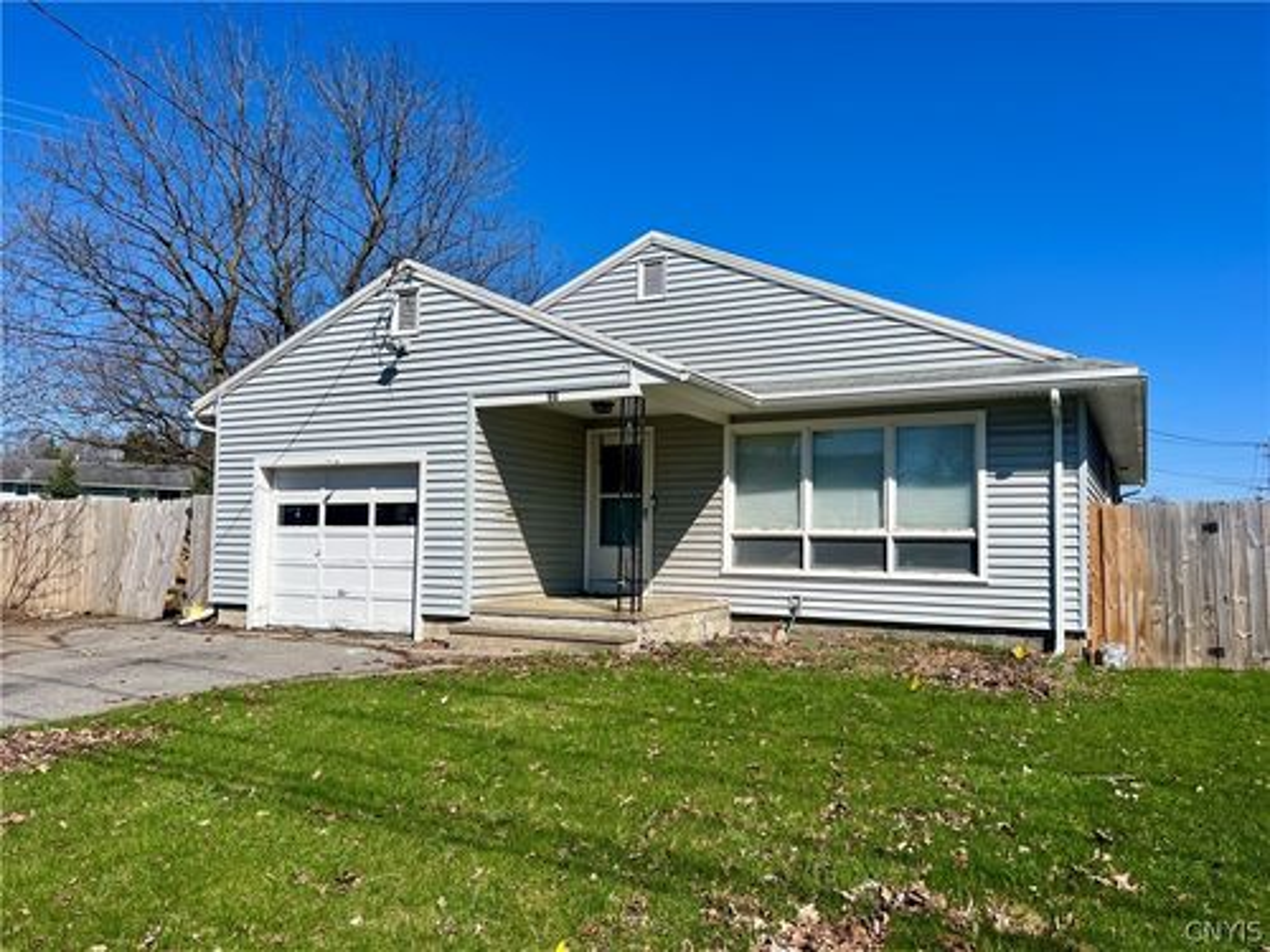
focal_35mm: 26
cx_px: 635
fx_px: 954
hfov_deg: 67.3
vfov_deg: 53.1
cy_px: 476
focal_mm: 5.7
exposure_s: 1/6211
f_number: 1.5
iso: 50
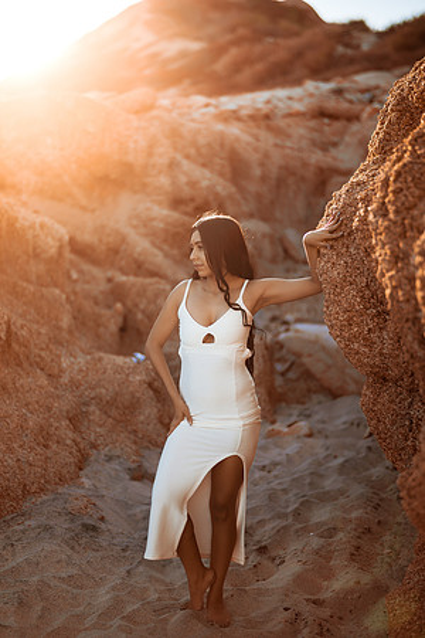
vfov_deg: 34.5
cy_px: 319
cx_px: 212
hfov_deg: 23.4
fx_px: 1027
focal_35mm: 58
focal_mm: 58
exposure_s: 1/3200
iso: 100
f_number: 1.4
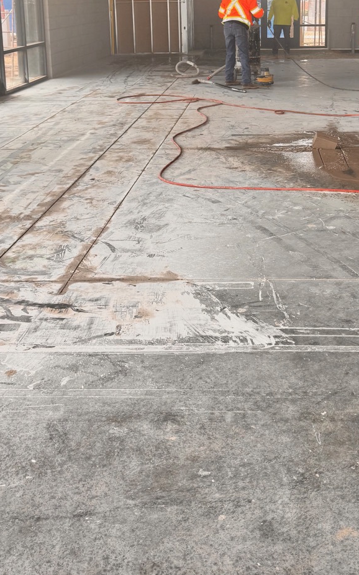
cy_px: 127
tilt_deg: -10.1
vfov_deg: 43.4
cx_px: 250
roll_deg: -0.2
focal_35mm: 44
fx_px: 689
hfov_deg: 28.9
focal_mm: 6.76
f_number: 1.78
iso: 64
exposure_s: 1/121
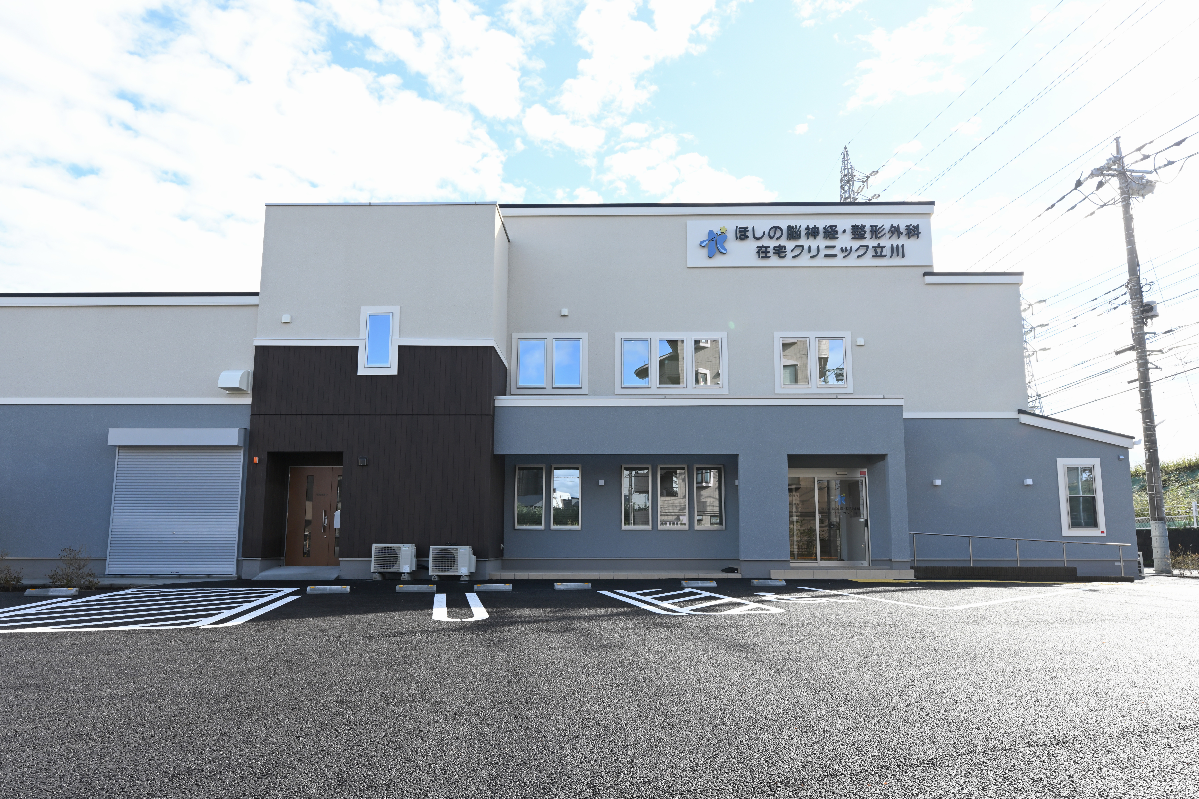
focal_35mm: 20
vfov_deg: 63.2
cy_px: 400
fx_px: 649
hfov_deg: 85.4
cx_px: 600
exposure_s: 1/60
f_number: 13
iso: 100
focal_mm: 19.5
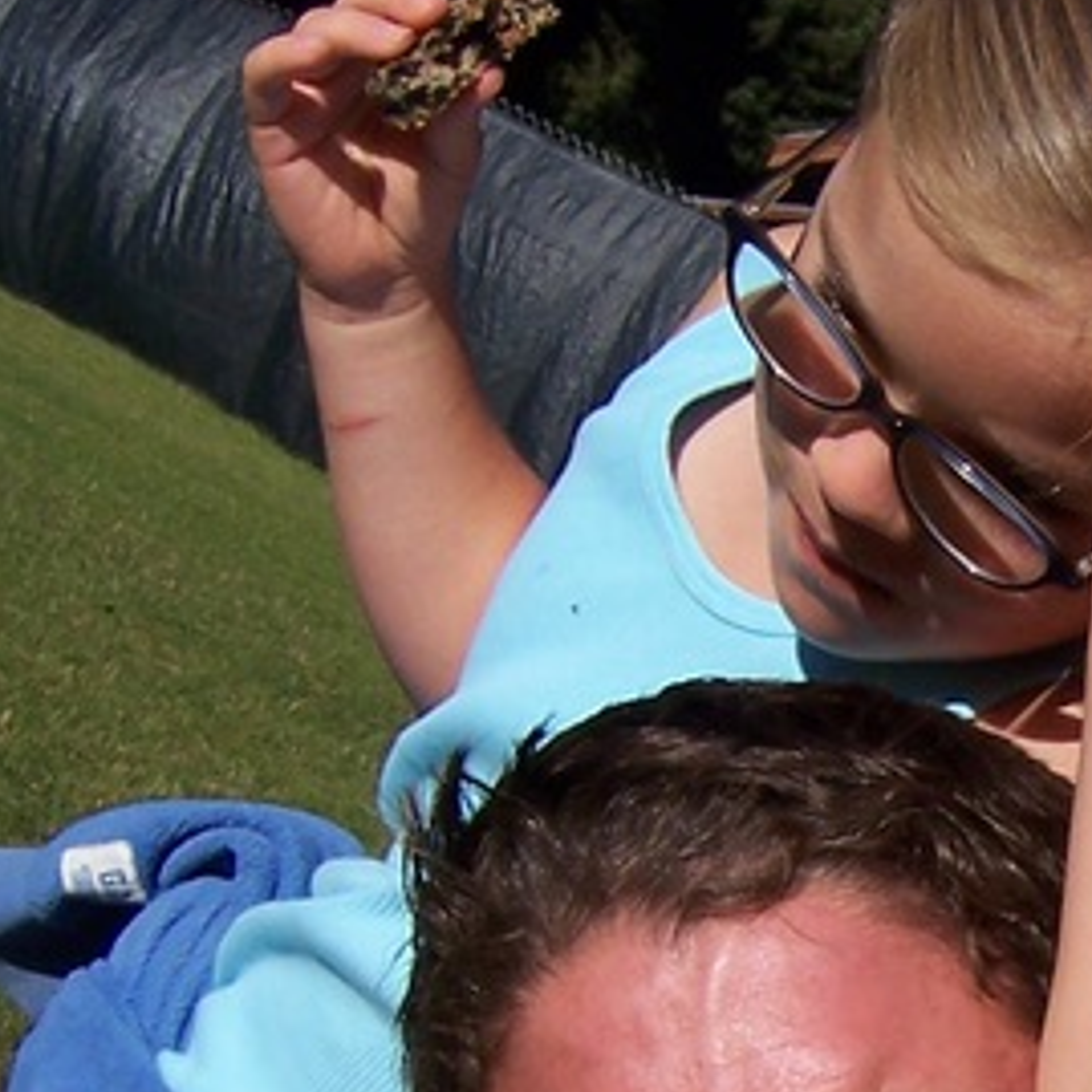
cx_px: 1348
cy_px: 1169
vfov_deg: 14.1
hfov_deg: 13.9
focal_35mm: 121
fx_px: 4319
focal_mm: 6
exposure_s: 1/750
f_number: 4.8
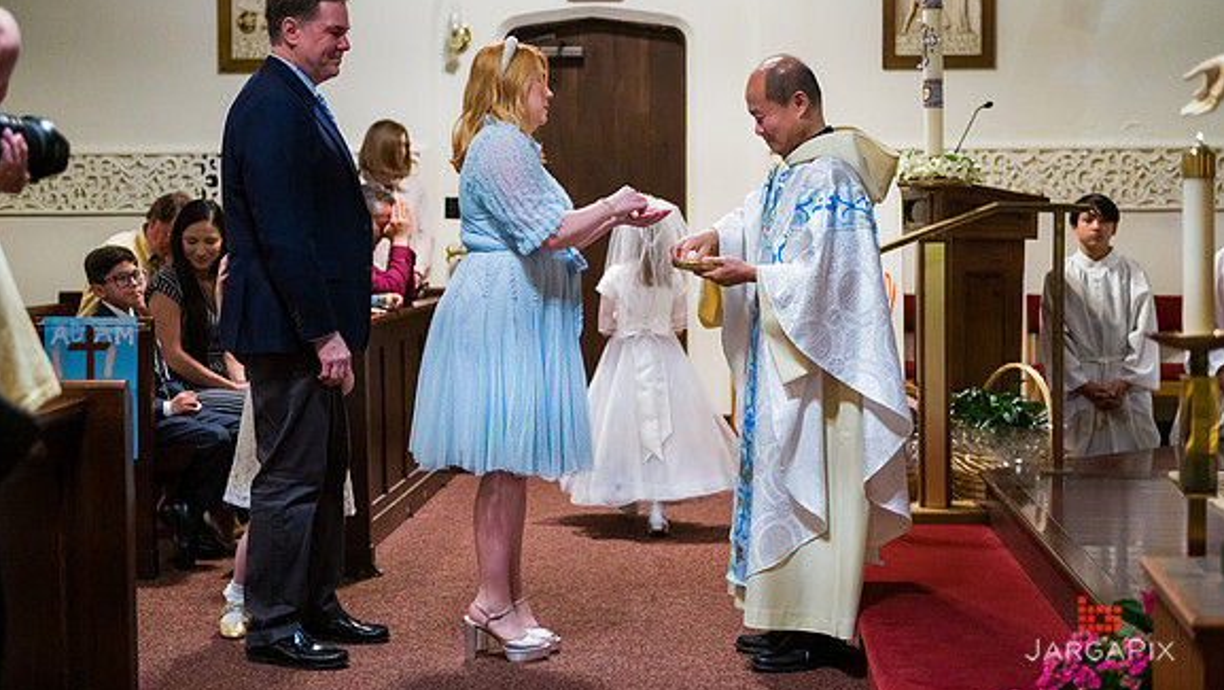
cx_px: 613
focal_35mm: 61
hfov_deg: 34.3
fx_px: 1980
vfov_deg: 19.7
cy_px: 297
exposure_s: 1/400
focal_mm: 58
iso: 6400
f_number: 3.2
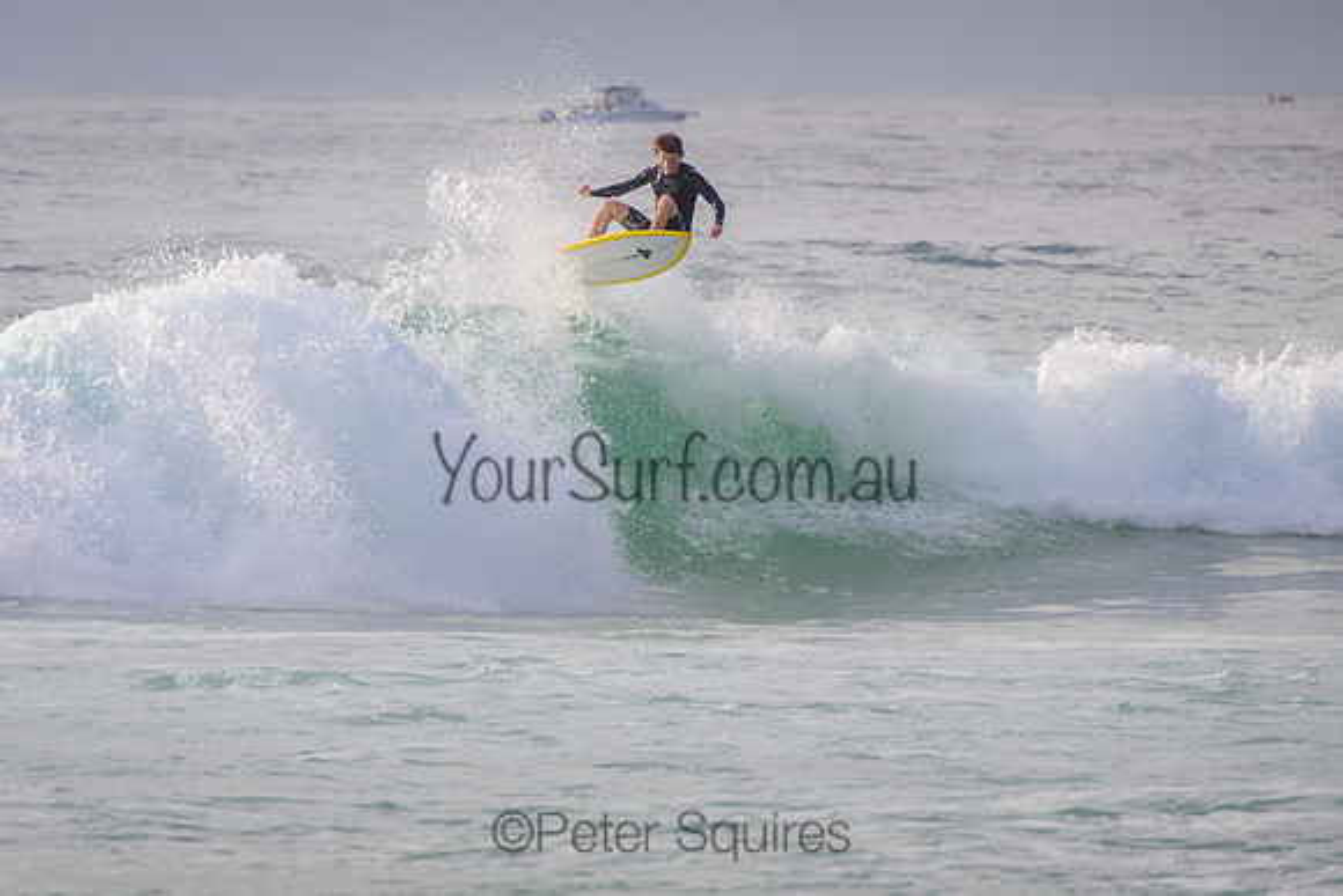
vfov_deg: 2.5
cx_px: 462
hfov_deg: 3.7
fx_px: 20528
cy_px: 458
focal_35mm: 550
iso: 280
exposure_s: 1/2000
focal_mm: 400
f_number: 5.6
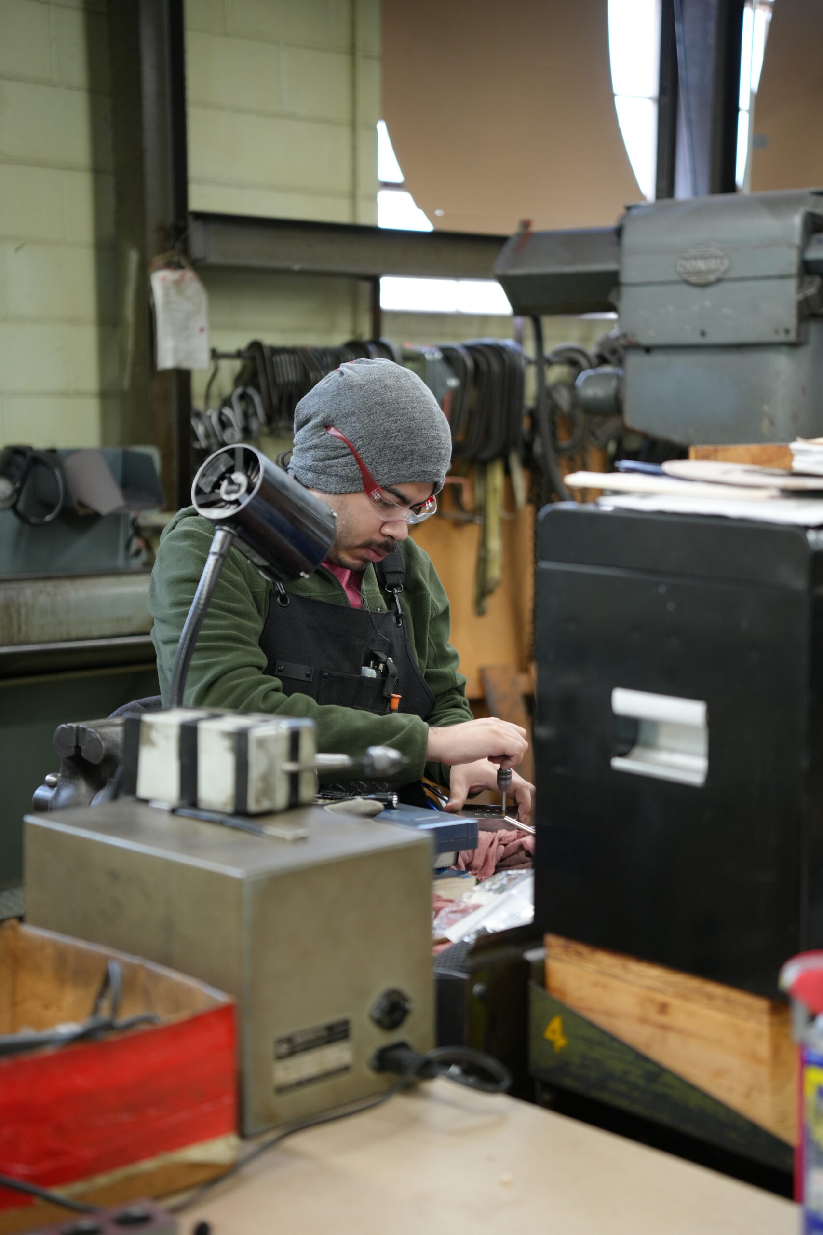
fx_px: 2057
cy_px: 618
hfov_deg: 22.6
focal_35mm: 60
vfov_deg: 33.4
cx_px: 412
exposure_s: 1/200
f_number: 1.8
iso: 320
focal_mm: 40
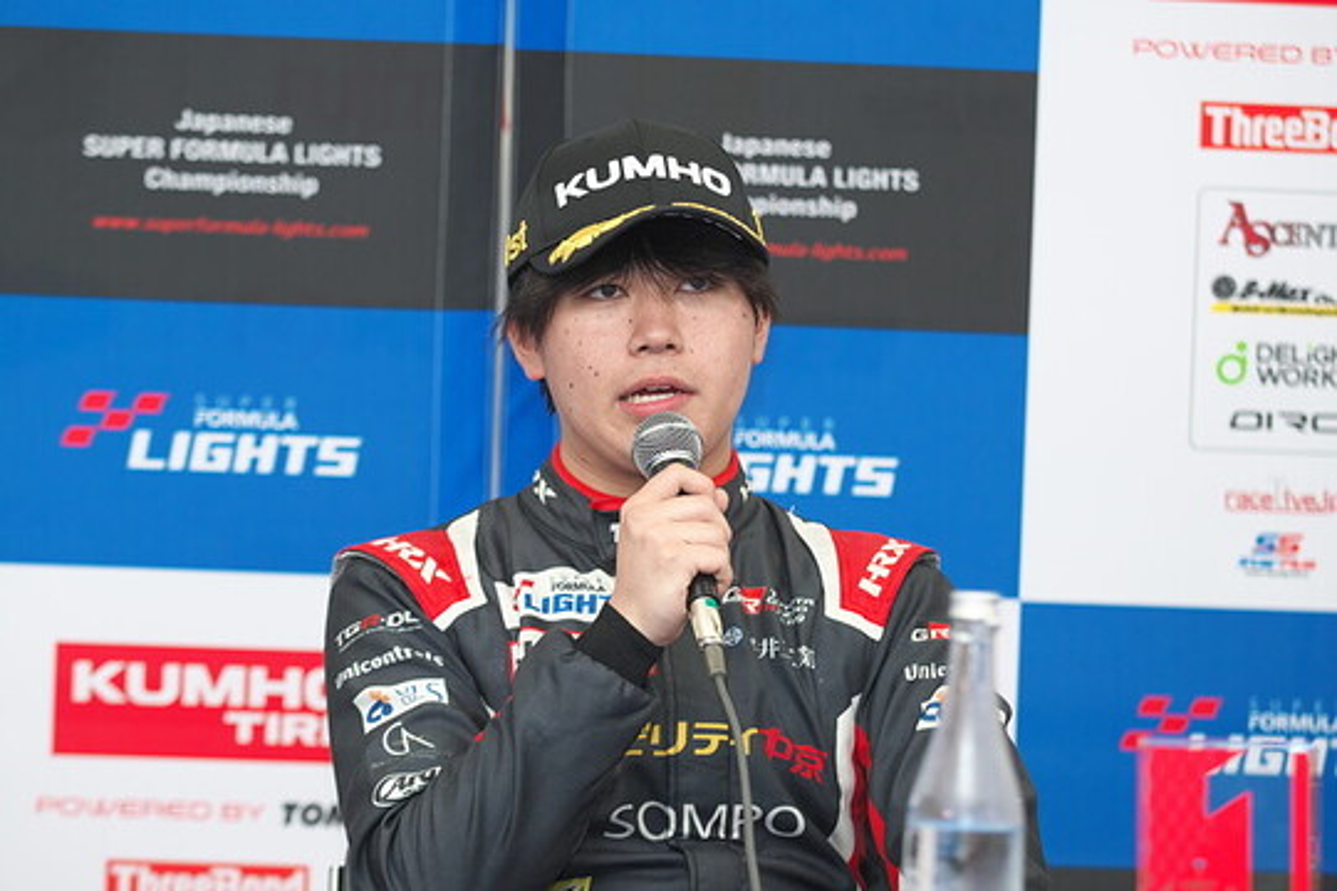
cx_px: 668
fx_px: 6684
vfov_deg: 7.6
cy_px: 446
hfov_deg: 11.4
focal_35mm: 180
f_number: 2.8
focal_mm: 120
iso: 560
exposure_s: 1/200
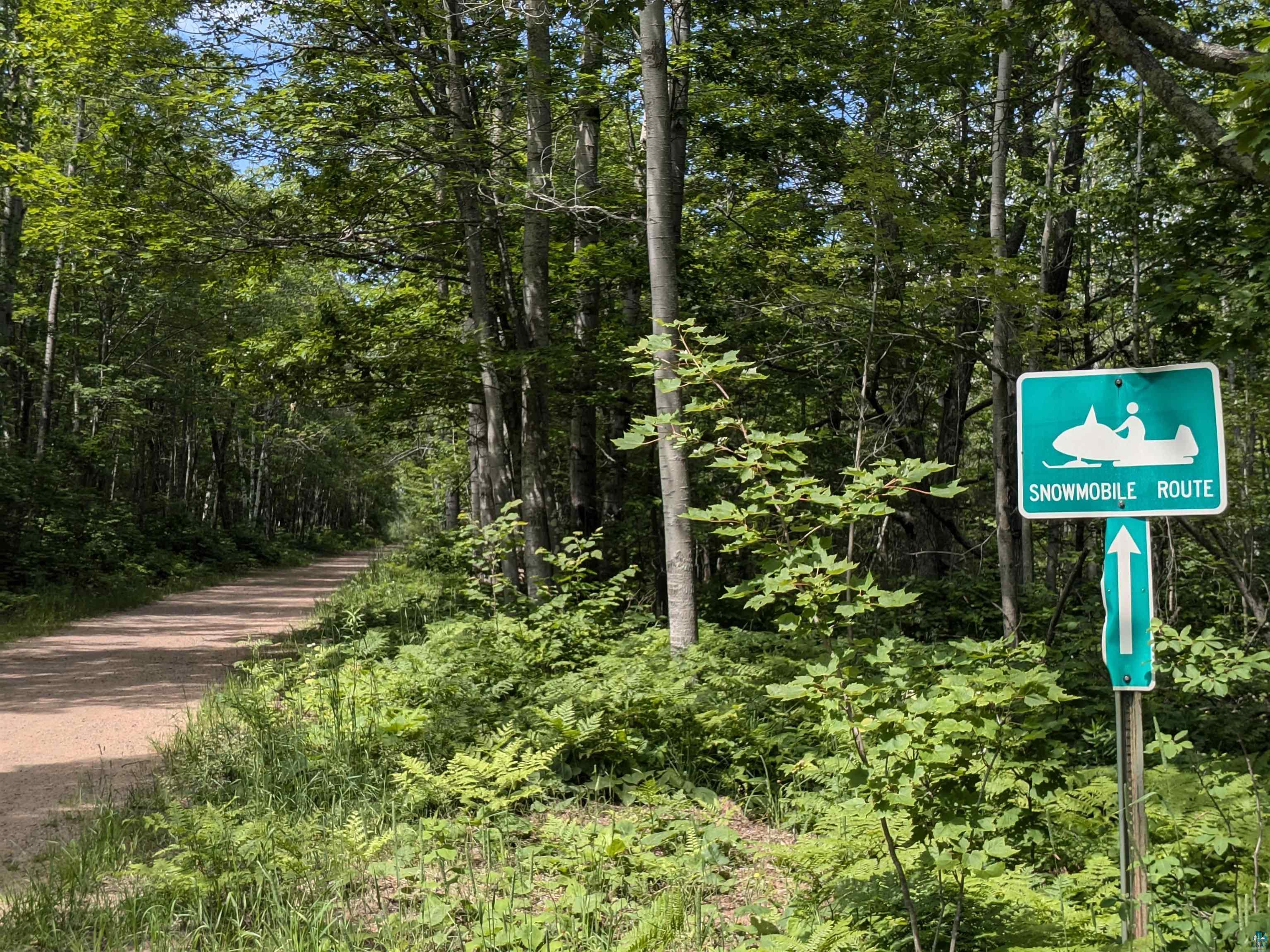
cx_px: 635
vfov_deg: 29.7
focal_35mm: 49
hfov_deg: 38.9
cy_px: 476
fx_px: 1798
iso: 45
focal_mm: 4.53
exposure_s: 1/1372
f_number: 1.7
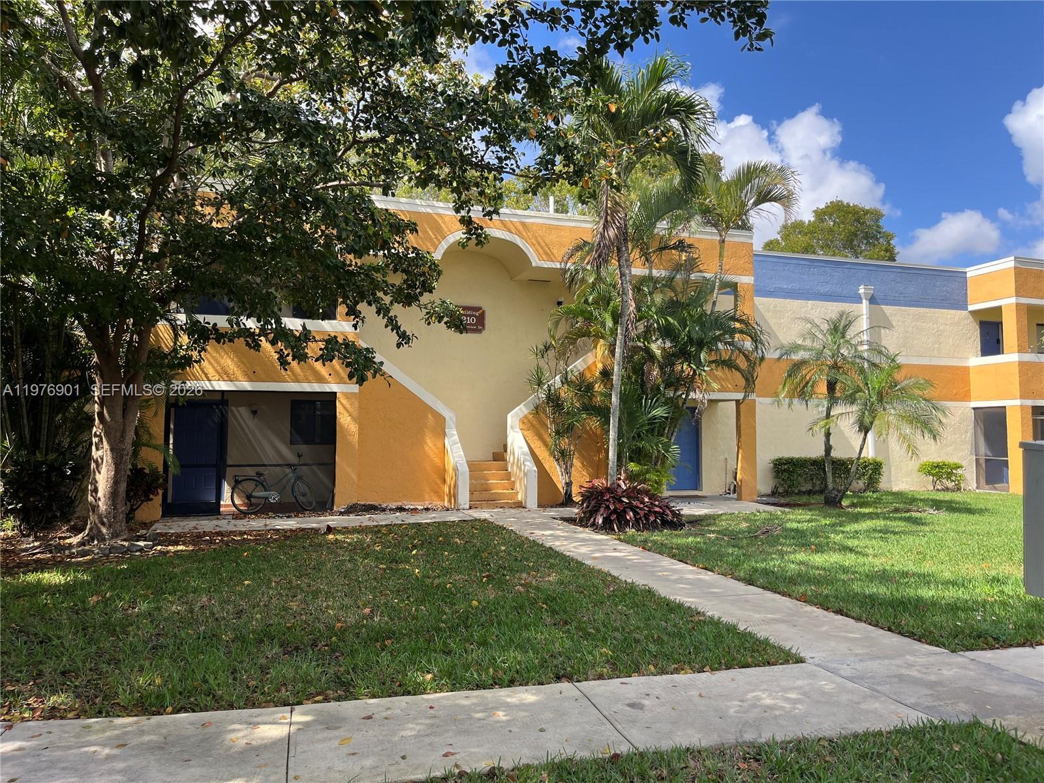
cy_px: 392
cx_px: 522
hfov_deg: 67.3
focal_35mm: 26
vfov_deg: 53.1
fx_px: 784
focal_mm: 5.1
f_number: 1.6
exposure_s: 1/1238
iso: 50
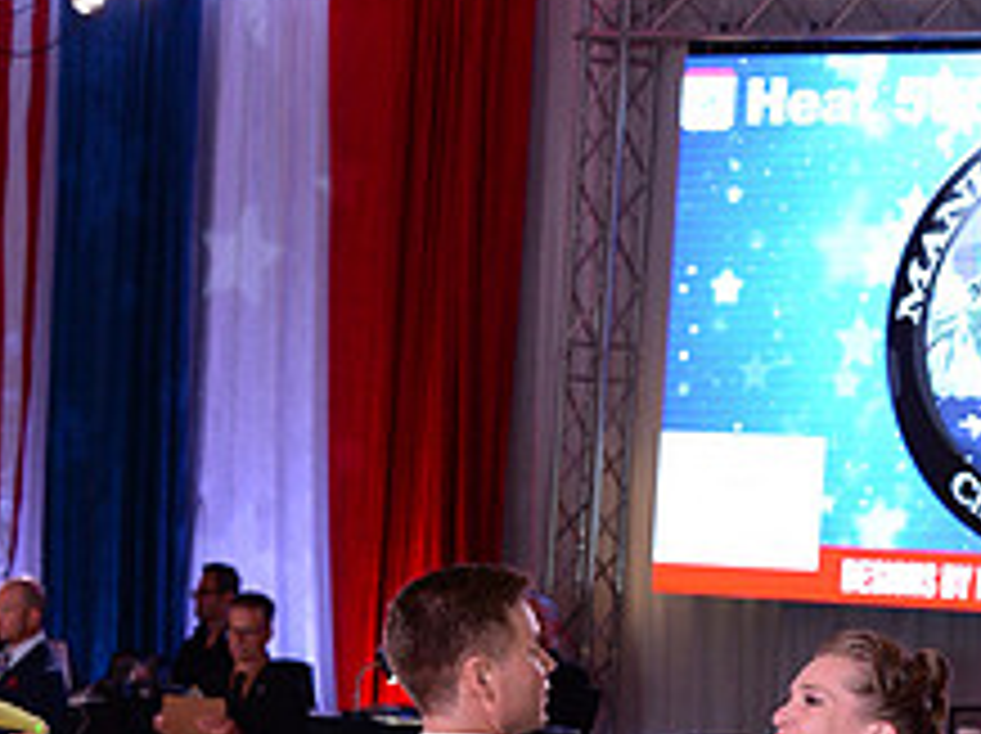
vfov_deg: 8.1
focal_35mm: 179
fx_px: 5067
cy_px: 1090
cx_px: 740
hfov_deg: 11.0
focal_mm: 70
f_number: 5.6
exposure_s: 1/250
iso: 2000
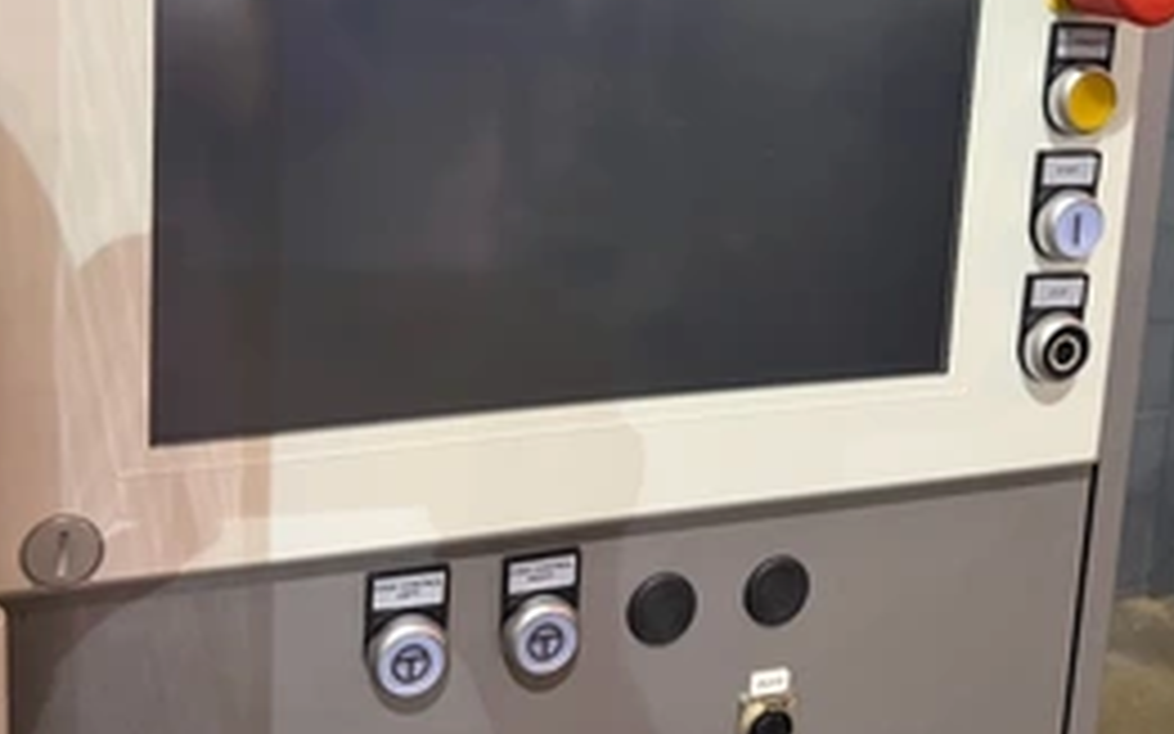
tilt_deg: -8.6
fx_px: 1248
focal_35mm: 39
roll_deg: -2.6
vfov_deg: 31.1
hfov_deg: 50.4
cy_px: 63
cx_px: 612
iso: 400
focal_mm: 6.76
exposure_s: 1/60
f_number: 1.78
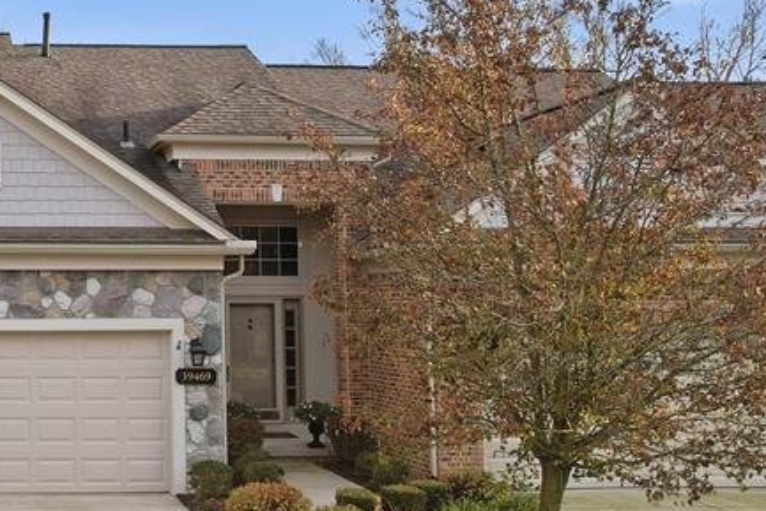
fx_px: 1107
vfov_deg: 25.9
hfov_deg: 34.8
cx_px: 5
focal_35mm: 52
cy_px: 172
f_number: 2.8
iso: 130
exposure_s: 1/240
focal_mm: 8.4
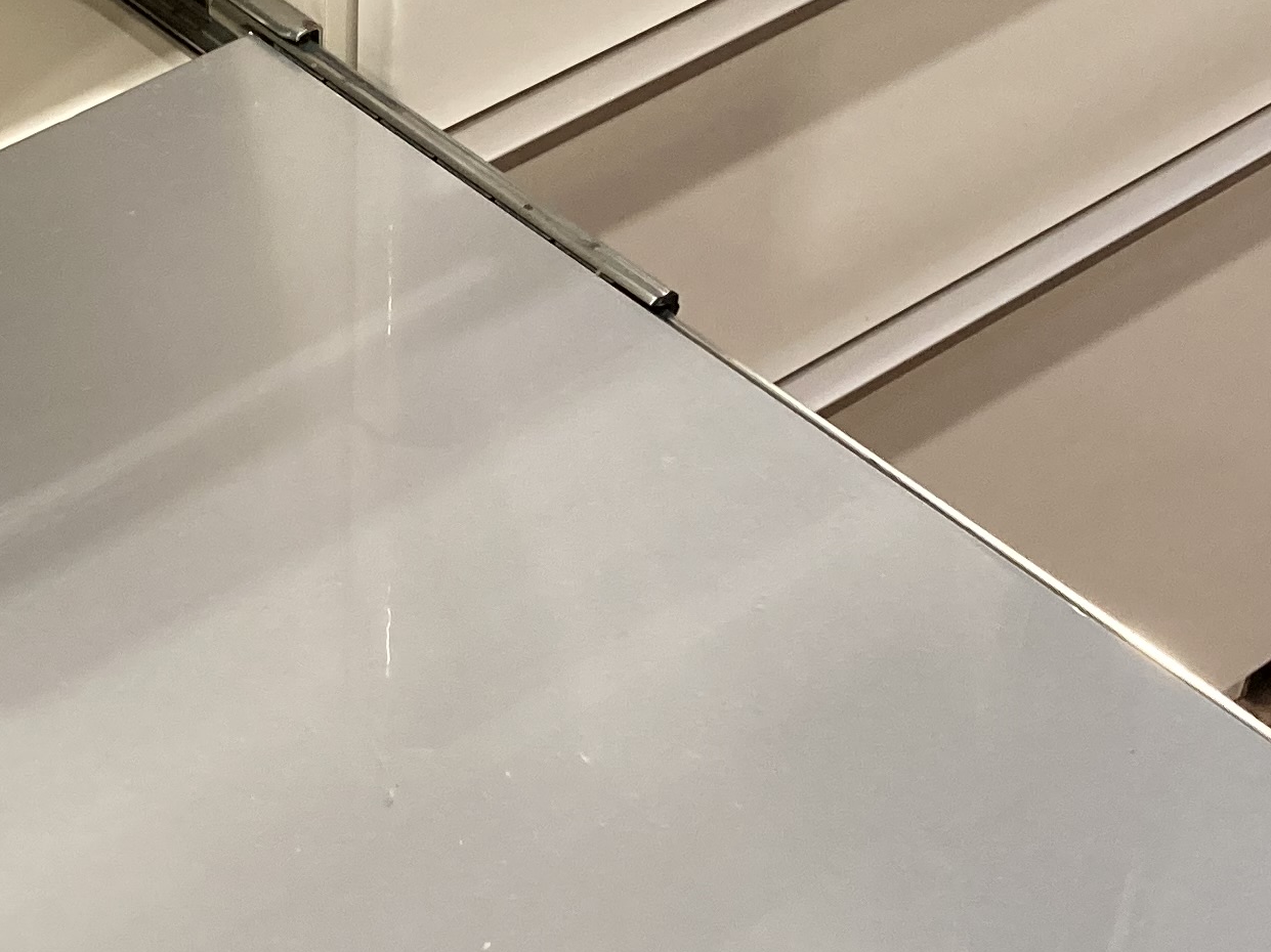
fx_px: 3340
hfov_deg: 21.2
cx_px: 172
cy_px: 416
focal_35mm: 91
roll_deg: +0.5
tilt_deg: -39.5
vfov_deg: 16.2
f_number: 1.8
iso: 125
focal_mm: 3.99
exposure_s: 1/50
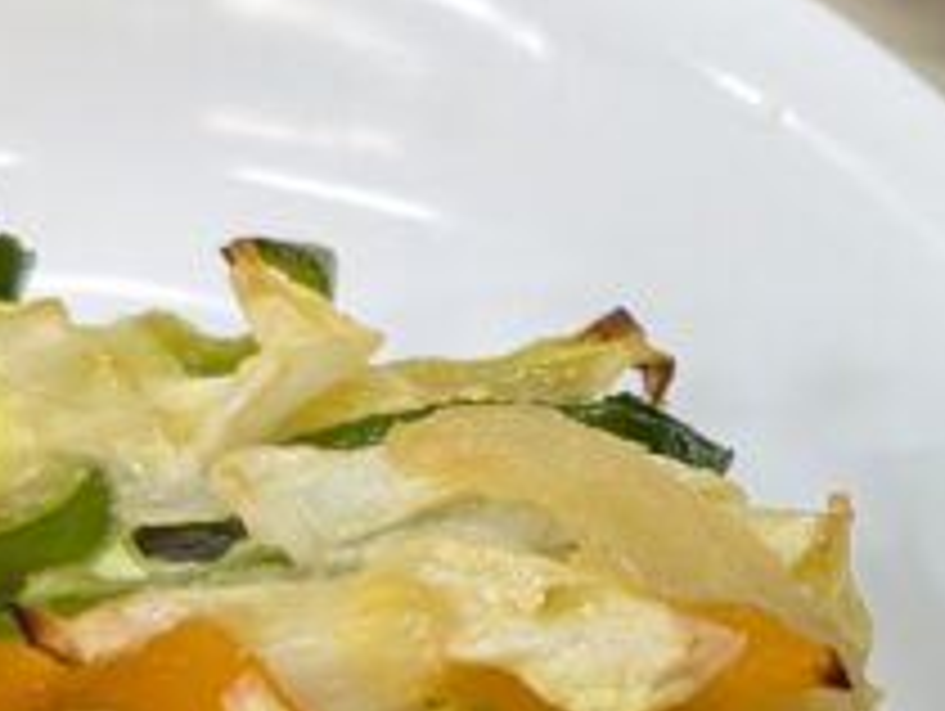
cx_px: 837
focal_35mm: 117
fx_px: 3198
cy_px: 722
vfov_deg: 12.5
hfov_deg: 16.6
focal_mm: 6.9
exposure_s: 1/40
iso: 32
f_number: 1.68
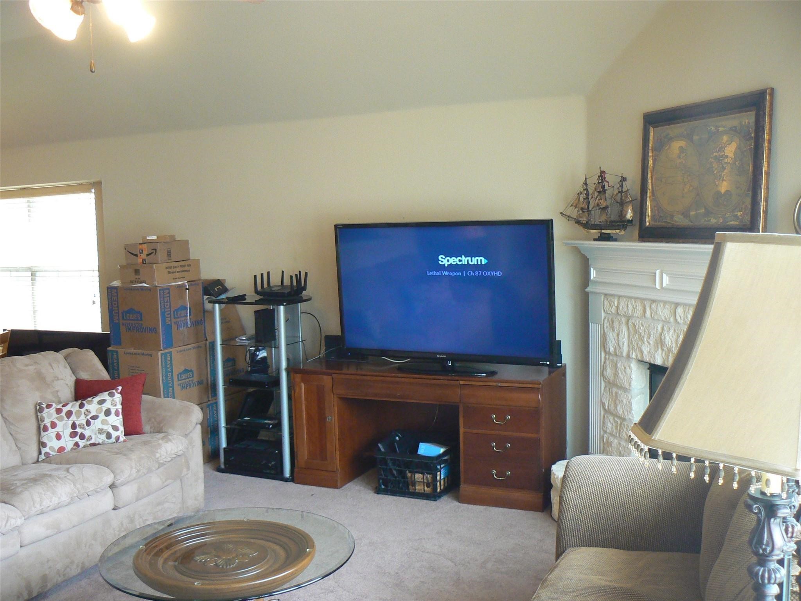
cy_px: 300
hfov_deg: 51.4
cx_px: 400
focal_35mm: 36
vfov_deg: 39.7
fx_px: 833
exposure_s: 1/30
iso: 200
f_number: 2.8
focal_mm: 6
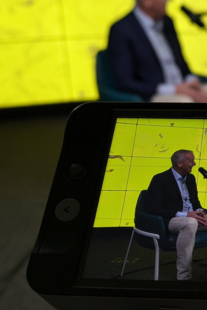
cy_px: 125
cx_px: 244
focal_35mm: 62
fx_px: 535
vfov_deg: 32.3
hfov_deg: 20.6
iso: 164
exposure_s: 1/120
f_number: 1.89
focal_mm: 5.43
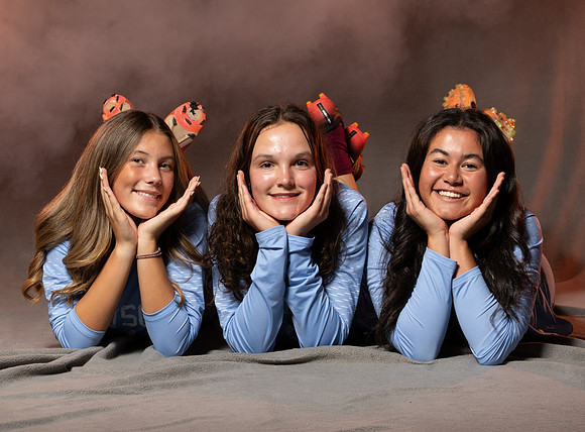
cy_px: 224
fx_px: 1778
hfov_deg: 18.7
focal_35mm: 106
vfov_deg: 13.8
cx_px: 278
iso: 80
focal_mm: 70
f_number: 10
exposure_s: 1/200
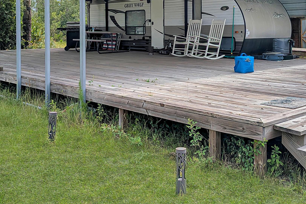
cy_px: 35
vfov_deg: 28.5
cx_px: 177
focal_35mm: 46
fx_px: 391
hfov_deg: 42.6
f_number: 1.85
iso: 45
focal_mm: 6.81
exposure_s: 1/3534
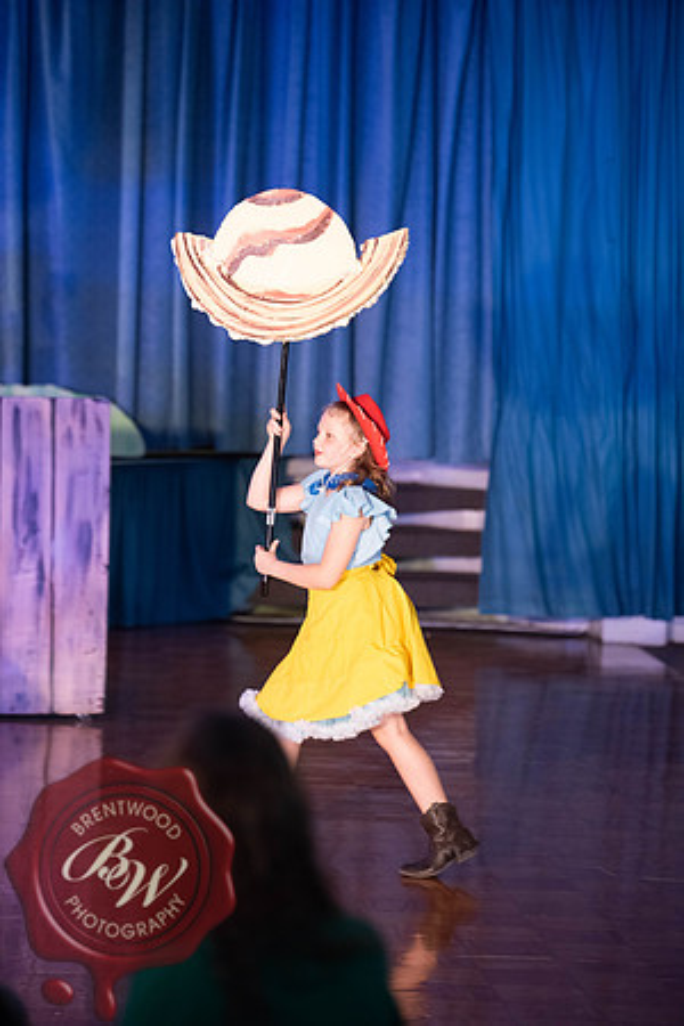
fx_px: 4275
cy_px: 513
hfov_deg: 9.1
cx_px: 342
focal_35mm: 150
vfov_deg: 13.7
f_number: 2.8
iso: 2000
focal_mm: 150
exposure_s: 1/160
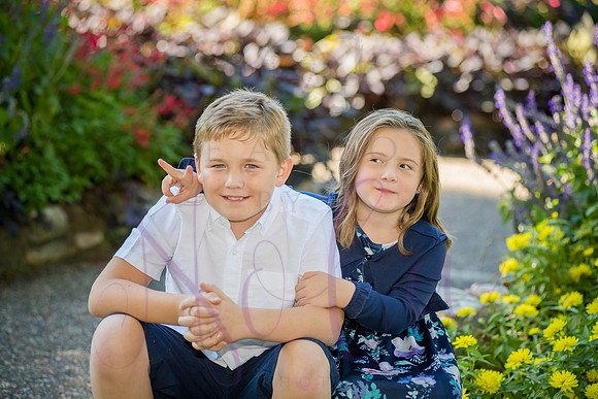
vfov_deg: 11.0
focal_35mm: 125
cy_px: 200
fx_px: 2077
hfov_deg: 16.4
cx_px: 299
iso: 800
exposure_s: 1/640
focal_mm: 125
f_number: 4
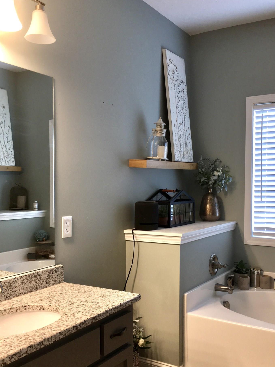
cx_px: 146
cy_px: 200
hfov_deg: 38.6
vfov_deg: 50.1
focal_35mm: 37
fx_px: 392
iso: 32
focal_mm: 4.15
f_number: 2.2
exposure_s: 1/60
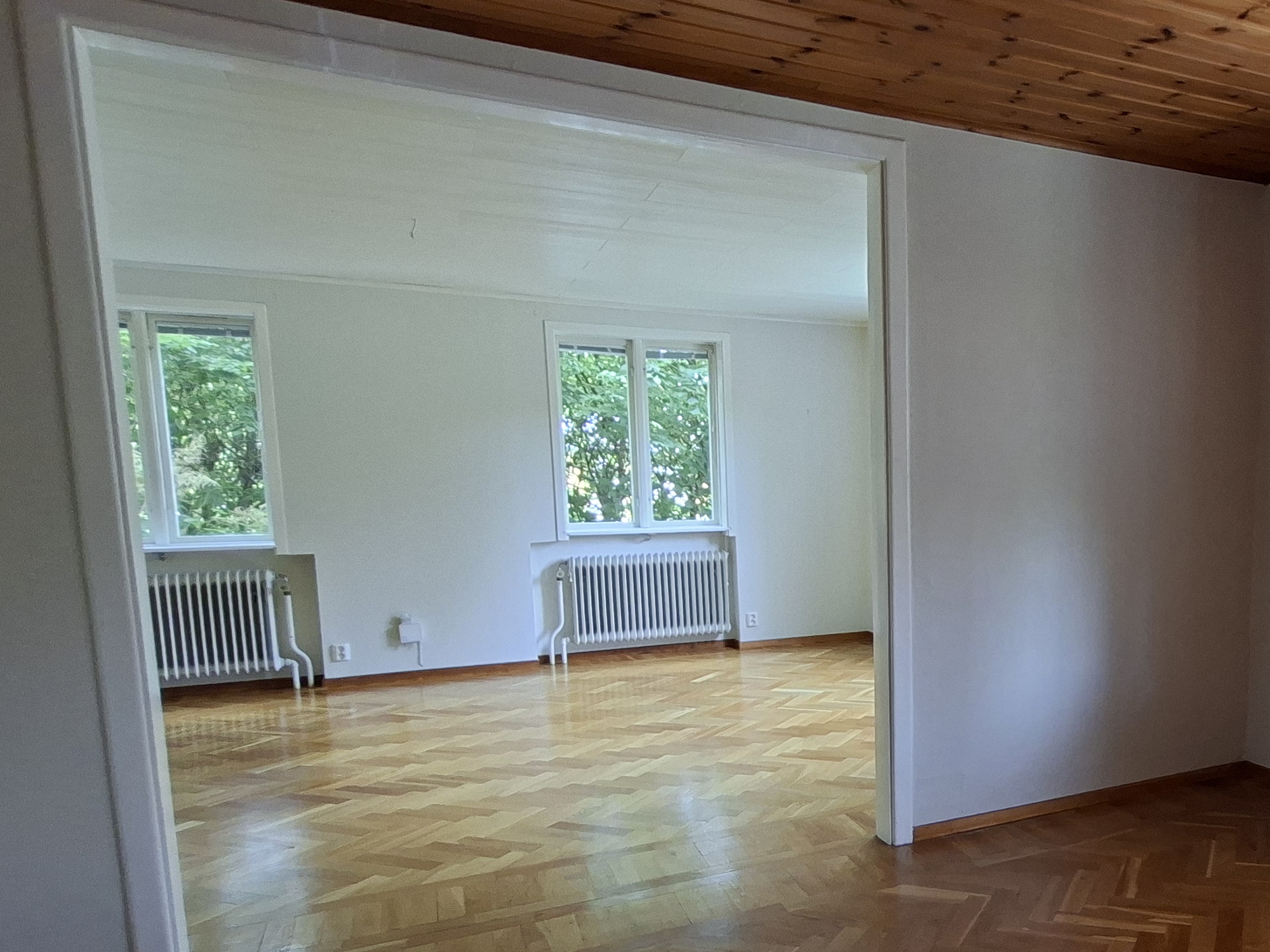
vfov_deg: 52.4
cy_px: 605
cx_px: 1048
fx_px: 954
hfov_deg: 60.8
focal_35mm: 26
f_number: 2.2
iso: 125
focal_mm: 1.74
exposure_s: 1/40
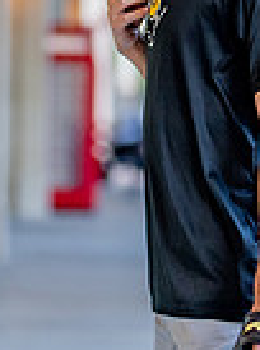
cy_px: 87
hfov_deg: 5.5
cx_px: 196
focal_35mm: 270
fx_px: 2717
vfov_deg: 7.3
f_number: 1.2
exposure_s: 1/640
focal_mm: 50
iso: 400
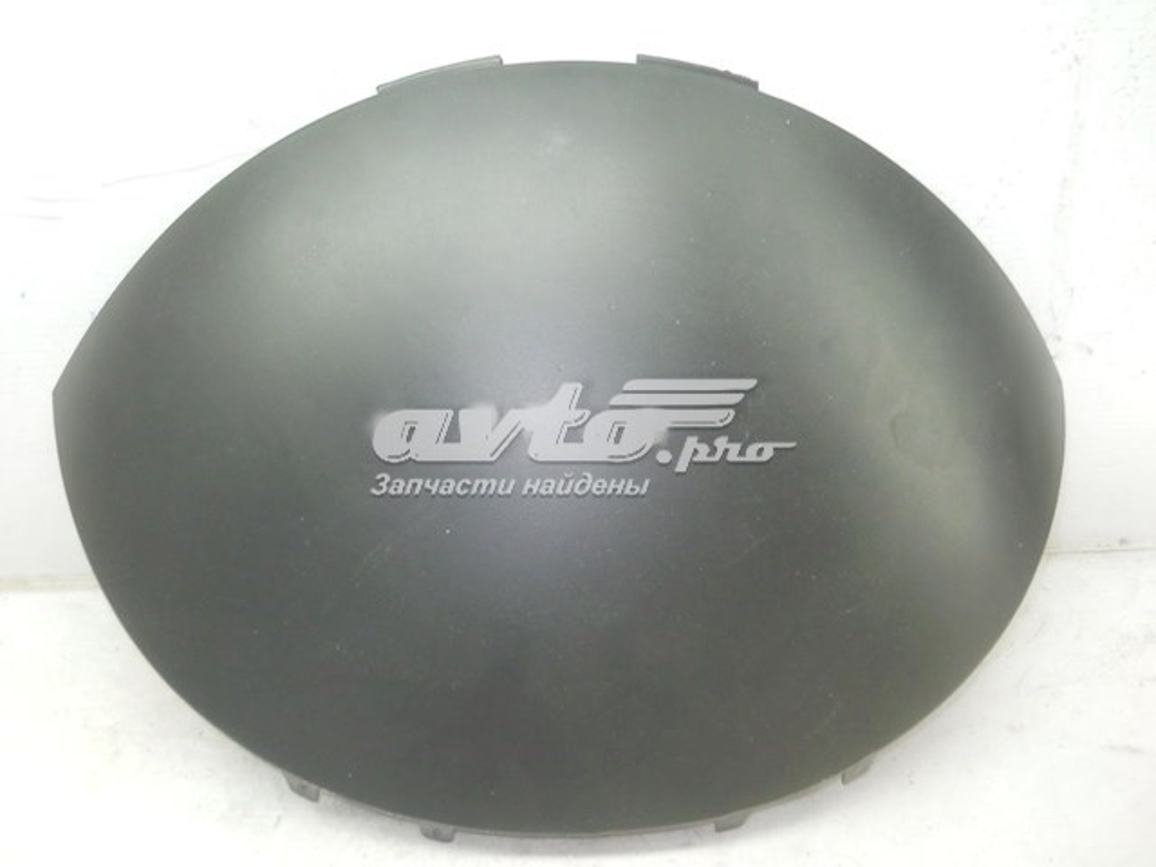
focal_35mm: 41
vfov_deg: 35.1
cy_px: 434
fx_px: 1369
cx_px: 578
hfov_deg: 45.8
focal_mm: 6.72
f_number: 3.1
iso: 250
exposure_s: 1/30
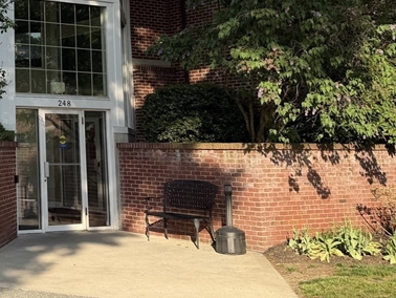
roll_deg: -0.4
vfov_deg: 22.0
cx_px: -56
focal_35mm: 65
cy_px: 16
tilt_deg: +10.0
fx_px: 744
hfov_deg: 27.0
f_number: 1.78
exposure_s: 1/1855
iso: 100
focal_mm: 6.76
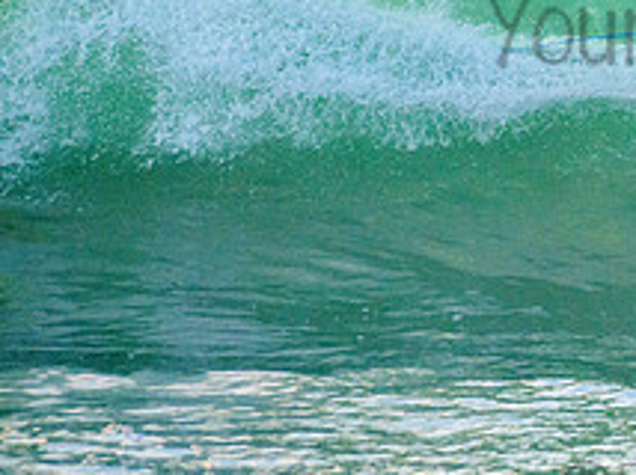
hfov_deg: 1.5
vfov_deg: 1.1
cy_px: -4
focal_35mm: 1305
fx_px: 23950
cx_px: 791
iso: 1000
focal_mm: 500
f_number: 5.6
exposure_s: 1/2000
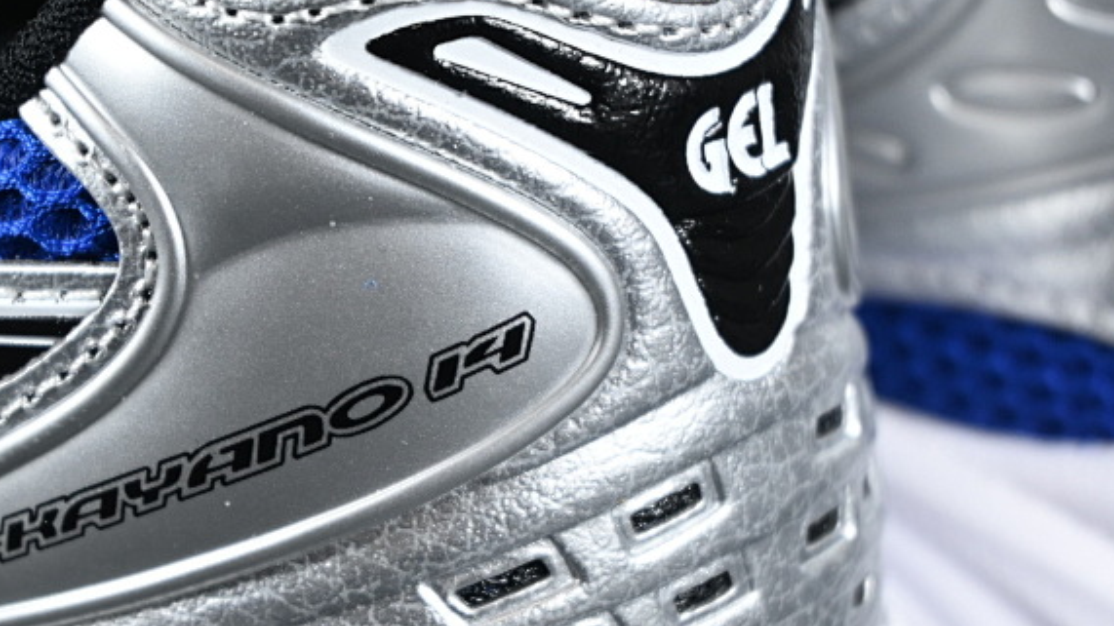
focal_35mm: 110
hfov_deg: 19.4
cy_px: 336
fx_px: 3249
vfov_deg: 11.0
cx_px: 392
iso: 900
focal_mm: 50
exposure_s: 1/125
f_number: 6.3
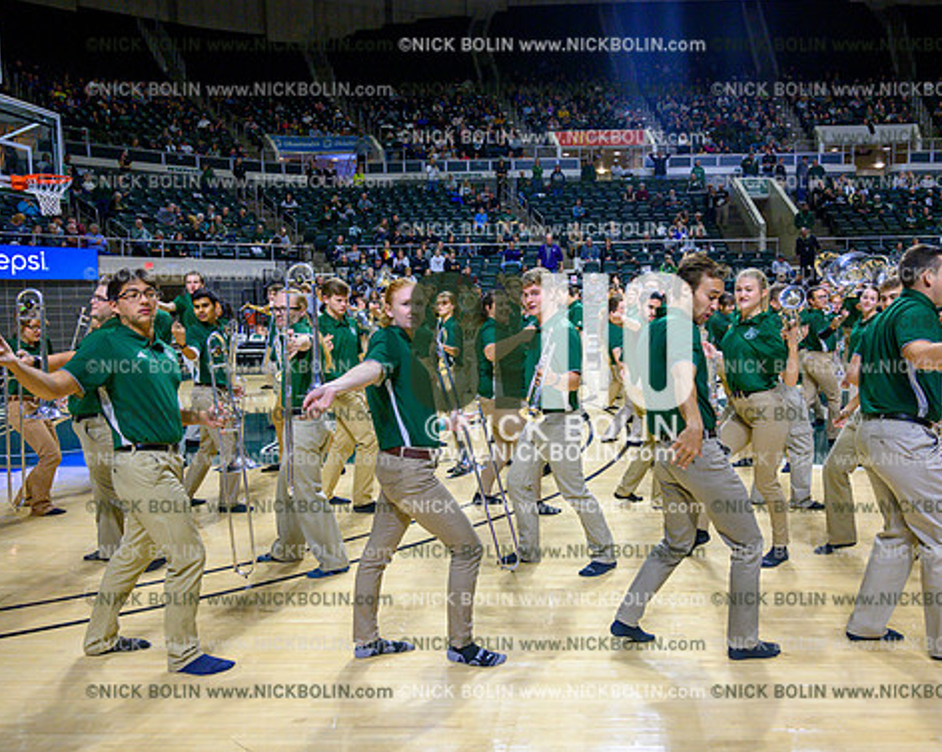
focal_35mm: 30
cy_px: 368
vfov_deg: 48.5
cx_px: 551
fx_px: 836
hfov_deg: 58.5
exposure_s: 1/800
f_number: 4.5
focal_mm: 26
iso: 3200
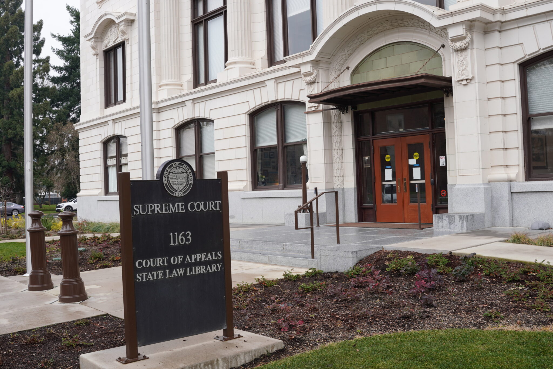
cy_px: 184
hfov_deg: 53.1
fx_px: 553
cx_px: 276
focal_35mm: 36
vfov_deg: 36.9
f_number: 4.5
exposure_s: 1/160
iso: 100
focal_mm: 24
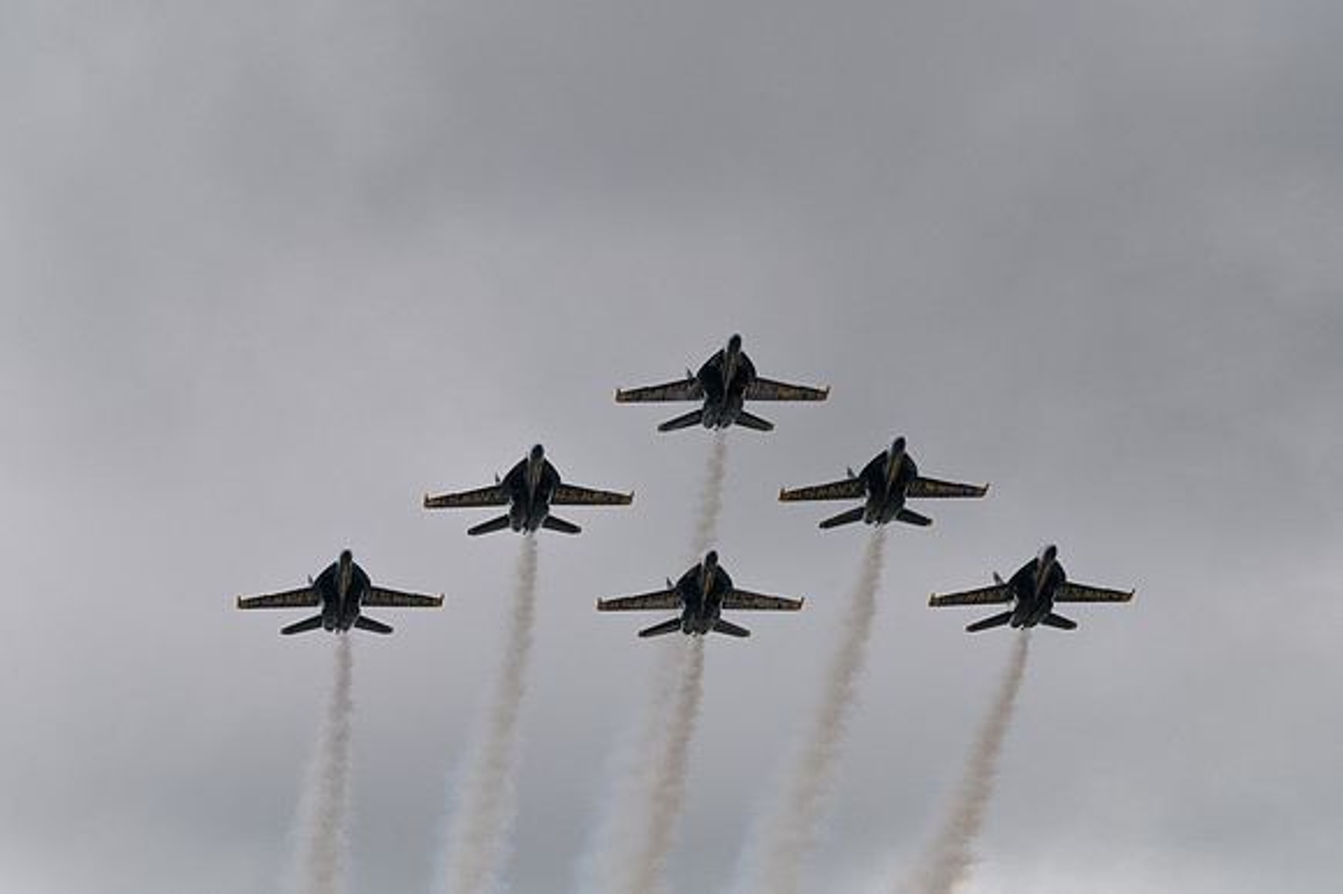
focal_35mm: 200
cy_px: 447
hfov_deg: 10.3
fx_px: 7457
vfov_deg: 6.9
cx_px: 672
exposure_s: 1/6400
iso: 640
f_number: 7.1
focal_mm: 200
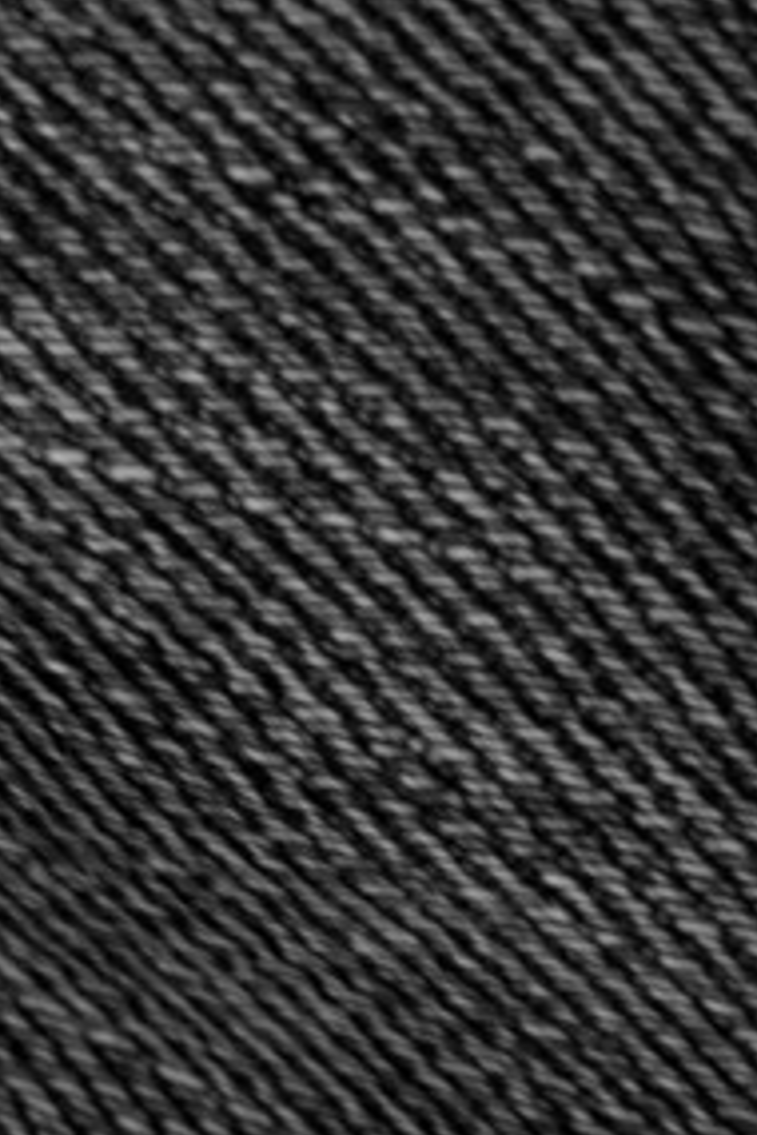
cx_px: -72
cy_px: 2421
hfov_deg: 4.8
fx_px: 8926
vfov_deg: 7.0
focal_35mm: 283
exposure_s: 1/50
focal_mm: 42
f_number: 7.1
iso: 1600
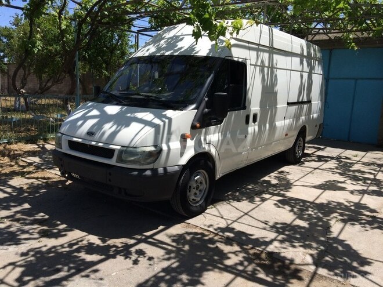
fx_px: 321
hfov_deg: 61.7
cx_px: 192
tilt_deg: -8.7
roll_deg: -1.8
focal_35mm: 29
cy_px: 144
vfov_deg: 48.2
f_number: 2.2
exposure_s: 1/2283
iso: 32
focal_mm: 4.15
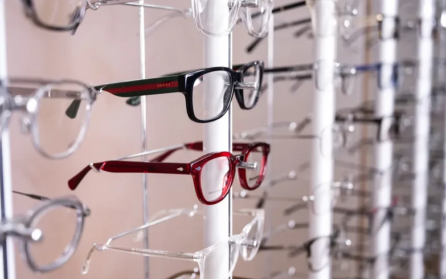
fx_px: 608
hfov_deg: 40.3
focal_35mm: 50
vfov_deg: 25.8
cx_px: 219
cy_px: 135
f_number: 4
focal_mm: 48
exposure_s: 1/100
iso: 250
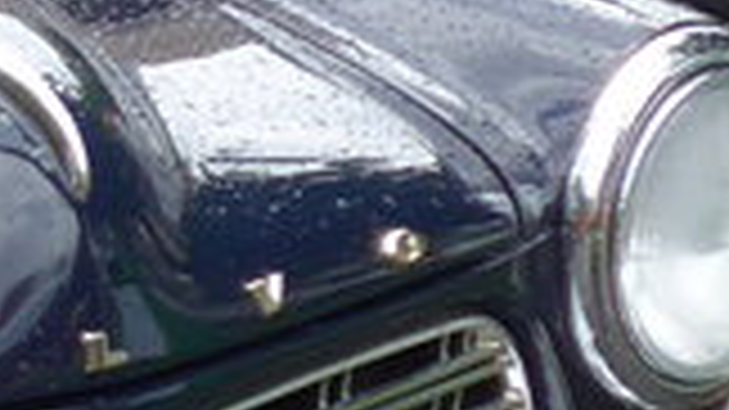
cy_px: 248
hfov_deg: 5.7
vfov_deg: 3.4
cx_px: -1354
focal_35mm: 356
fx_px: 6879
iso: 80
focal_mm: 9
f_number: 2.8
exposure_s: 1/320
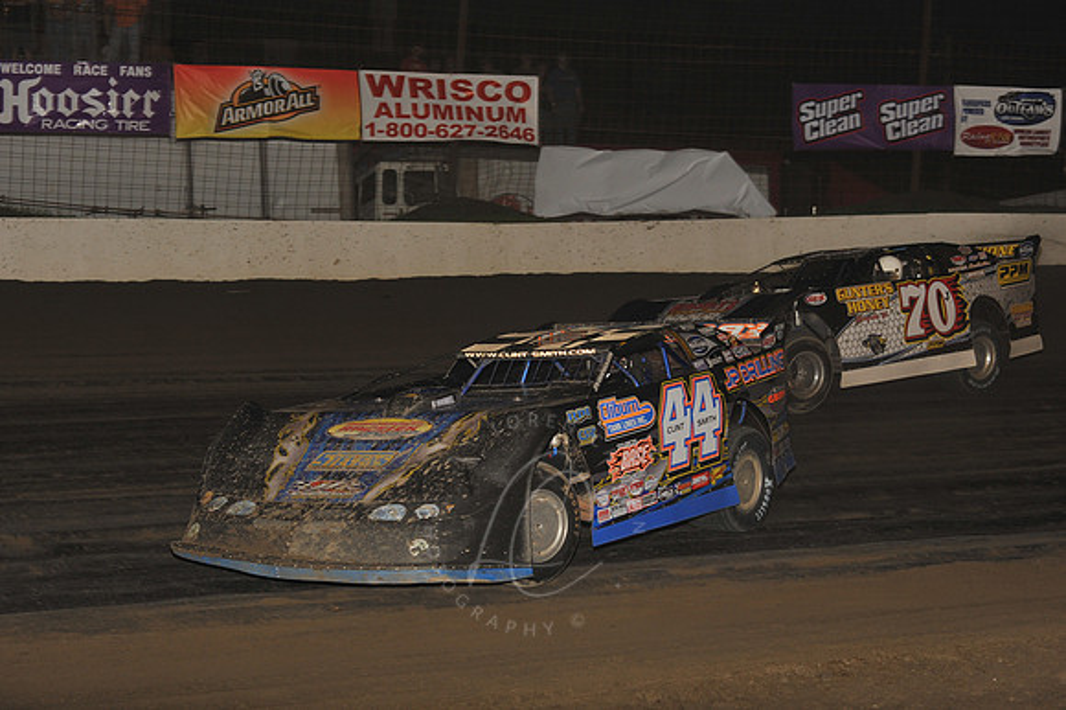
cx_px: 533
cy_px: 355
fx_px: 2545
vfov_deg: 15.9
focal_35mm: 86
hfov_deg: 23.7
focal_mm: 86
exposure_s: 1/320
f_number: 6.3
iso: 800
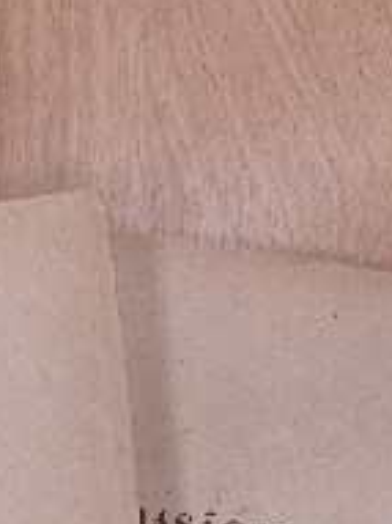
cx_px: -14
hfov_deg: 10.9
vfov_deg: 14.0
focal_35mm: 134
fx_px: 2026
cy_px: 733
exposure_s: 1/30
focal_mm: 7.2
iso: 125
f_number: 3.8
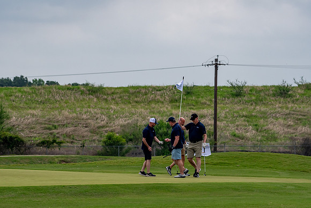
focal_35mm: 315
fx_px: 2722
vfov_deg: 4.4
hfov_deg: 6.5
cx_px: 156
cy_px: 104
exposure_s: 1/2000
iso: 500
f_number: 7.1
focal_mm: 210
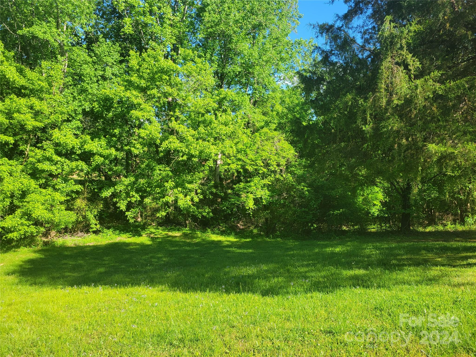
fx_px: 358
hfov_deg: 67.3
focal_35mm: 26
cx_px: 238
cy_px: 178
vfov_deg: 53.1
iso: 40
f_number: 1.8
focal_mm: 5.4
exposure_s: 1/763
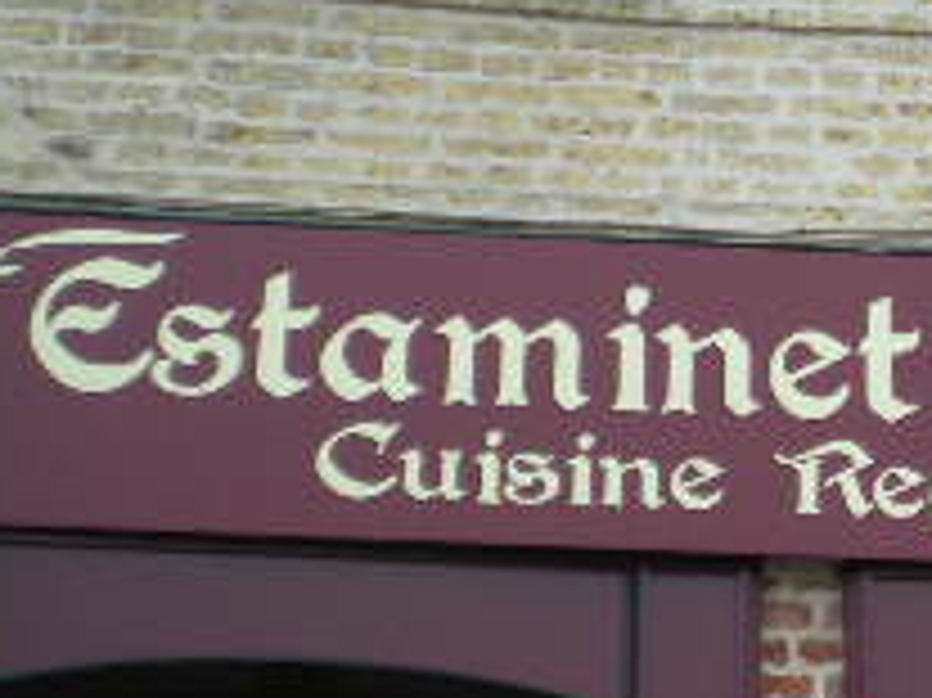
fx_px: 3660
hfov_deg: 14.2
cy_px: 153
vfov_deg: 10.9
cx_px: 1022
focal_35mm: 136
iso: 64
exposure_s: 1/218
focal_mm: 7.4
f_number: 3.5
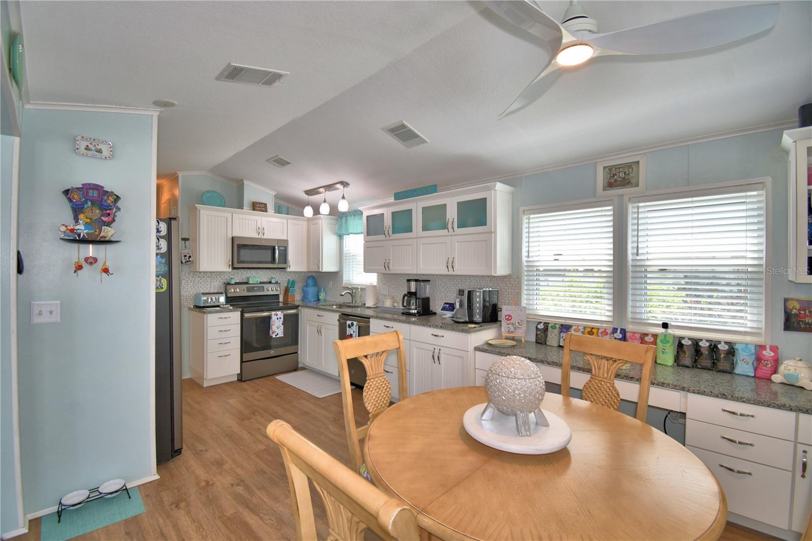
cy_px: 270
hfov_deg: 100.4
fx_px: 338
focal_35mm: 15
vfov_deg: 77.3
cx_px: 406
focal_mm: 10
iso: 125
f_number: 4.5
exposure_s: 1/60
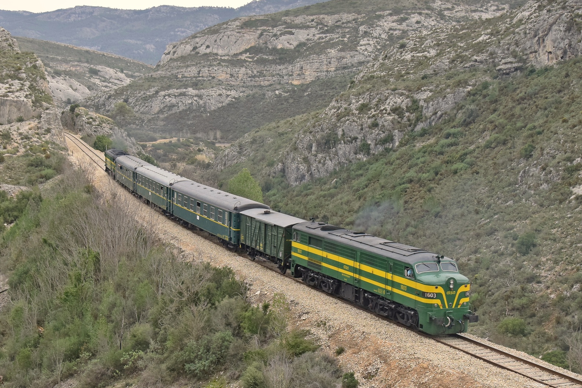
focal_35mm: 47
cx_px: 281
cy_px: 197
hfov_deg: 41.9
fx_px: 760
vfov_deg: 28.6
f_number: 6.3
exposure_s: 1/500
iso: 500
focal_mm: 26
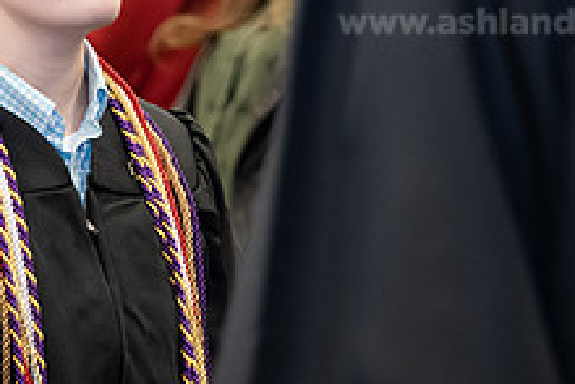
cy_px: 77
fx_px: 4635
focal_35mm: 290
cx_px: 220
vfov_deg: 4.7
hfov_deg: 7.1
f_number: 3.2
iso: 2000
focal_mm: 110
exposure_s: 1/200
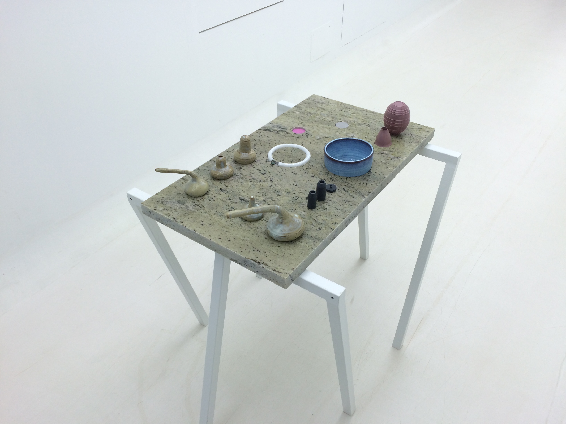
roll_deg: +1.2
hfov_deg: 61.7
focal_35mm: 29
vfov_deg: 48.2
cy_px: 212
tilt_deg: -39.2
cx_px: 283
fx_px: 474
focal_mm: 4.15
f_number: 2.2
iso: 32
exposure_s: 1/223
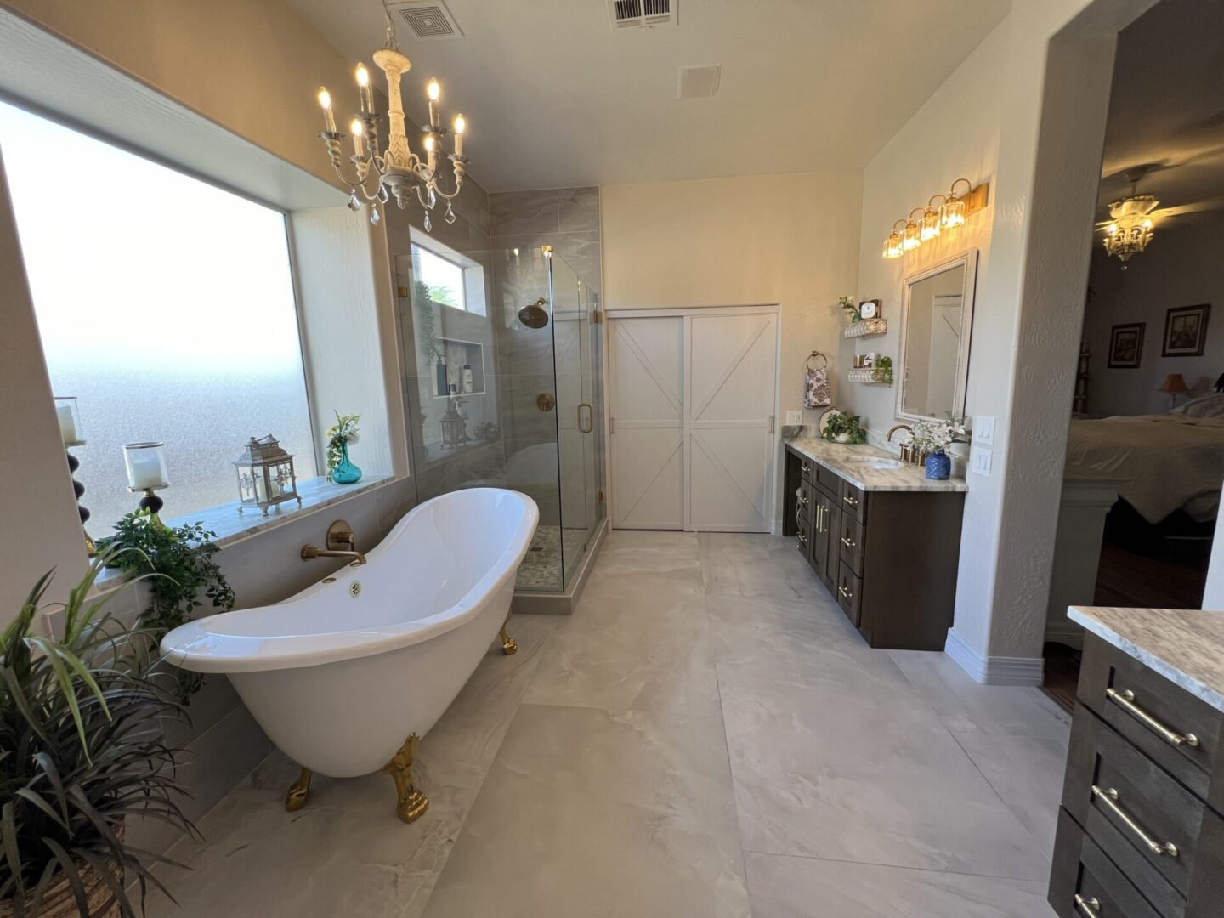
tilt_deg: -10.0
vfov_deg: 89.9
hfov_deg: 106.2
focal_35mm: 13
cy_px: 459
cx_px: 612
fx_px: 460
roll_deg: +1.0
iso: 80
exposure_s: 1/120
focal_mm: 1.57
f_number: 1.8
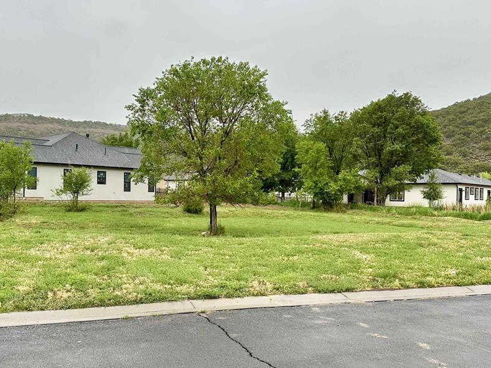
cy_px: 198
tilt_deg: -0.4
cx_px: 210
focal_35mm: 31
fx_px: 440
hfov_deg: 58.1
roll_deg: -0.8
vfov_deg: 45.4
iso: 80
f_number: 1.78
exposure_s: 1/699
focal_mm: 6.86
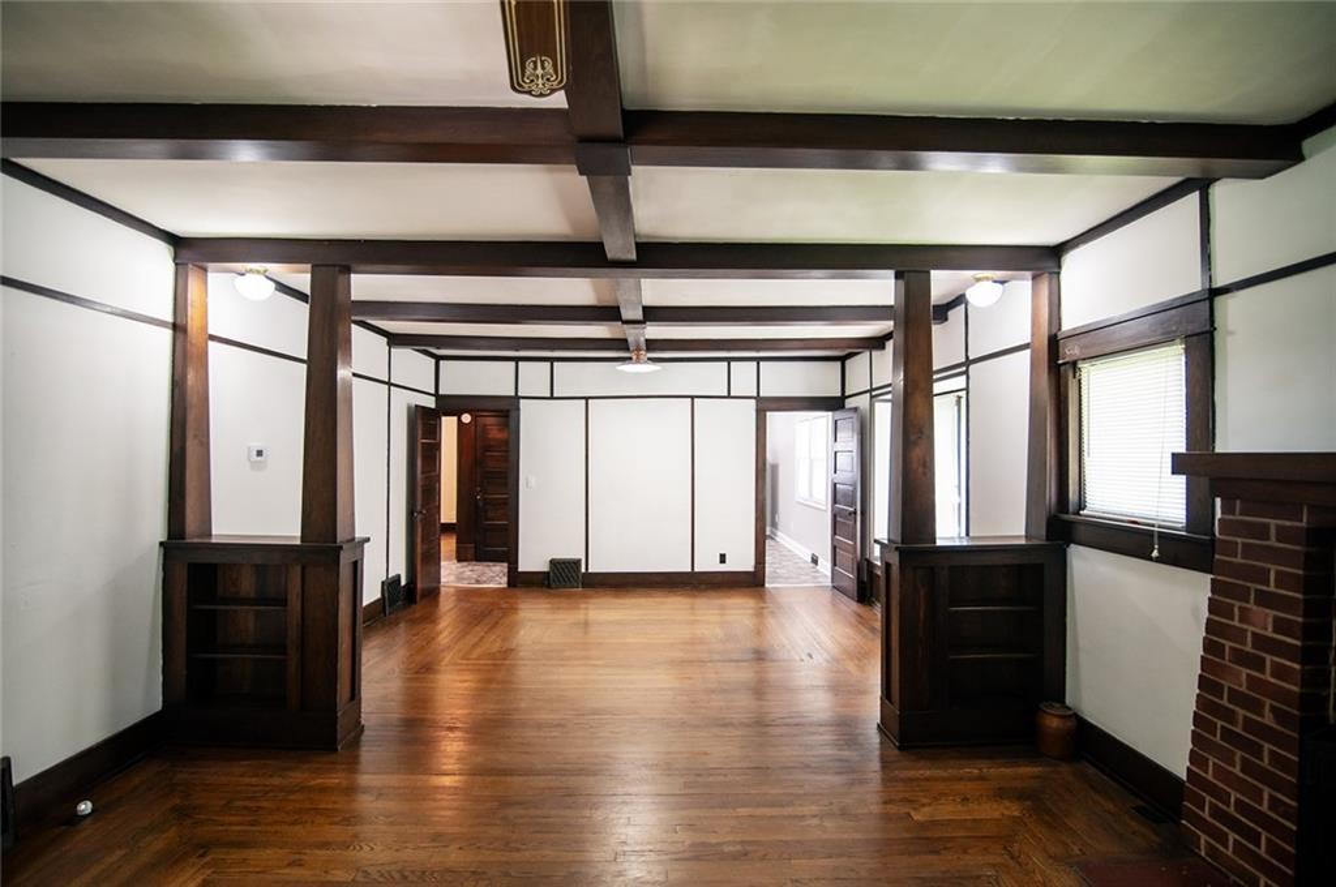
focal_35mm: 16
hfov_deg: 96.8
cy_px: 444
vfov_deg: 73.6
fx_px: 593
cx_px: 668
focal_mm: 16
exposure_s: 1/160
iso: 1600
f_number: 3.2
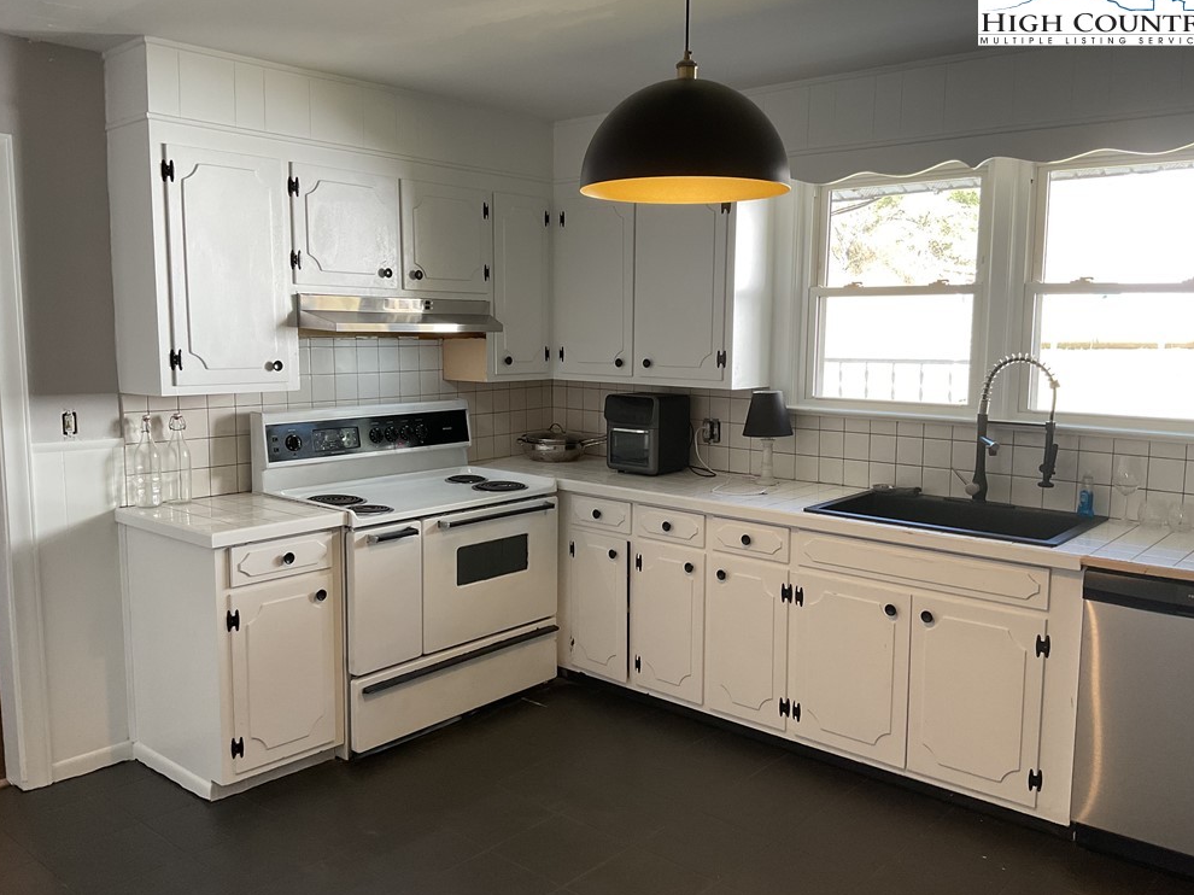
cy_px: 448
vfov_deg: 46.8
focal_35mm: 30
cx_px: 607
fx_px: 1035
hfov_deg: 60.0
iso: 50
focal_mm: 3
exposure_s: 1/60
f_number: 1.8
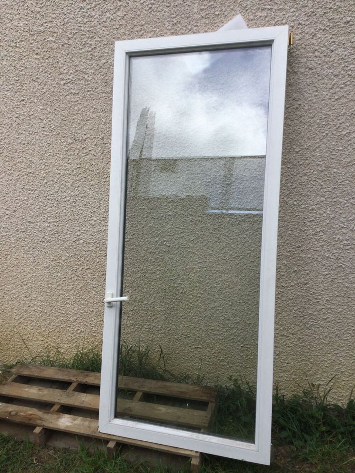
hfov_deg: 45.4
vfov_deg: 58.3
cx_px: 178
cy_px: 236
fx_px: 424
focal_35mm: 31
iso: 25
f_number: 2.4
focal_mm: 3.3
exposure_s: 1/754
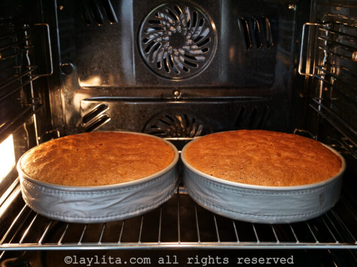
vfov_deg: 32.9
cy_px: 134
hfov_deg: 42.9
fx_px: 454
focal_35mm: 44
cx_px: 178
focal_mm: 22
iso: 640
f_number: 3.3
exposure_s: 1/60
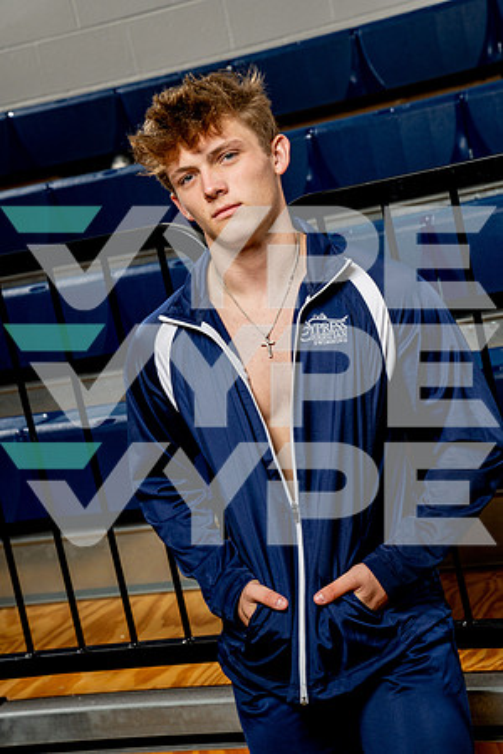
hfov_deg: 20.3
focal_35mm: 67
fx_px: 1404
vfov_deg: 30.1
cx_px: 252
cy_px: 377
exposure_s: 1/250
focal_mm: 67
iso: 320
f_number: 8
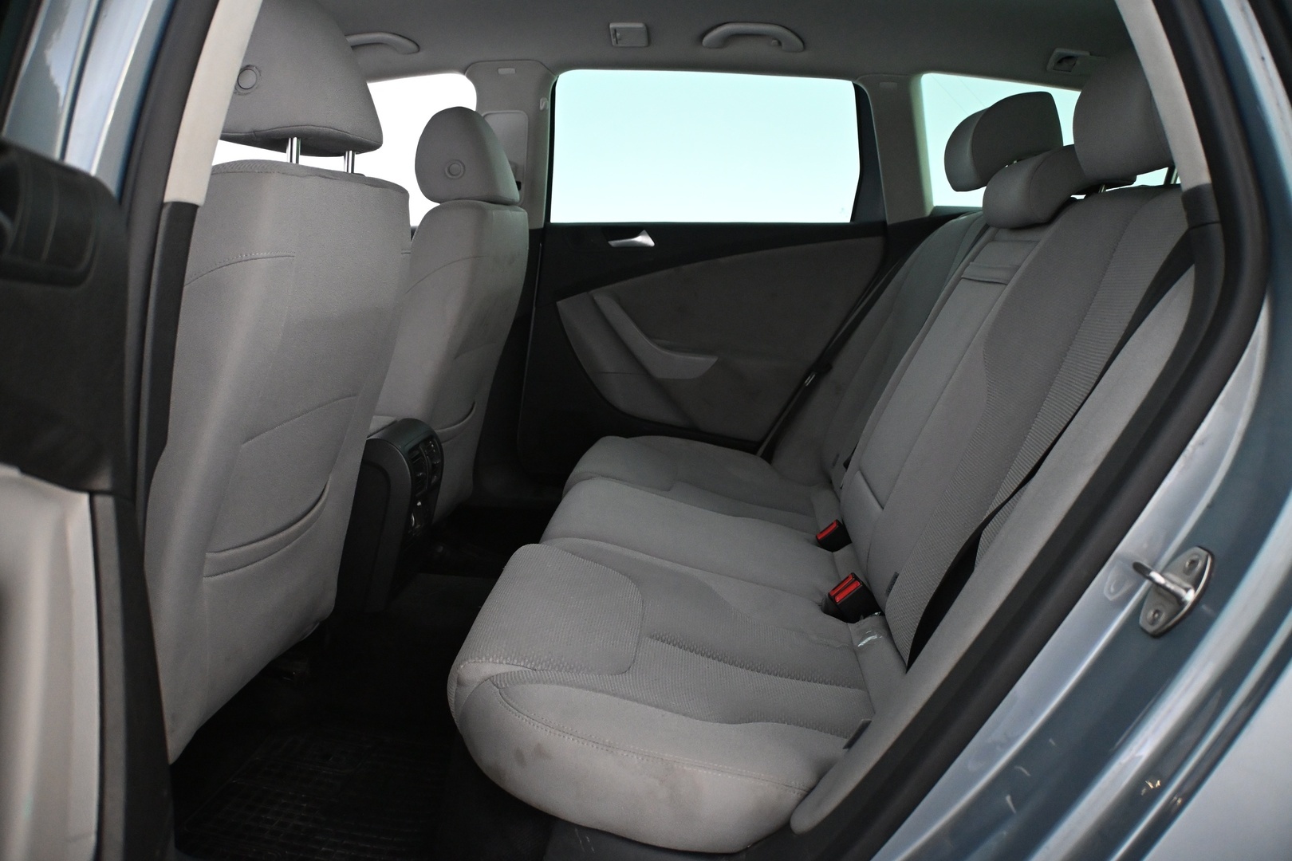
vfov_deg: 29.4
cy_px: 430
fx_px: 1642
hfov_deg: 43.0
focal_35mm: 46
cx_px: 646
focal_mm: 30.5
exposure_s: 1/80
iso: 3200
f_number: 4.8
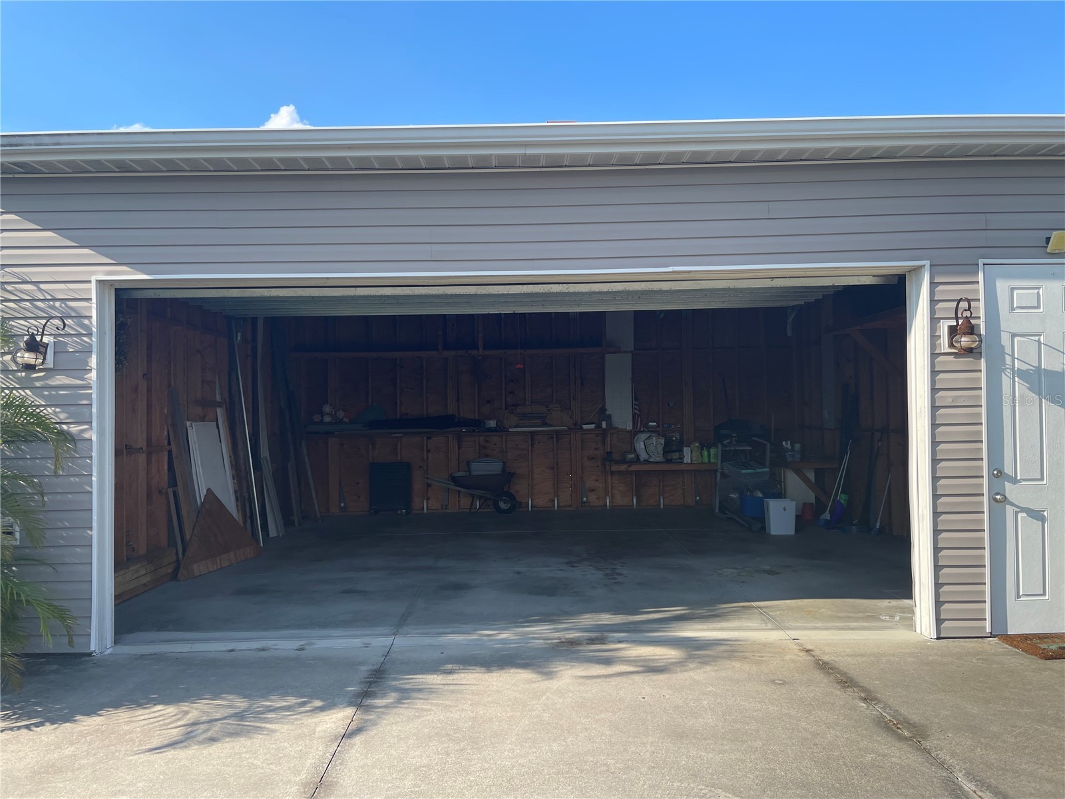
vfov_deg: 53.1
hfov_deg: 67.3
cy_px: 400
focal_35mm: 26
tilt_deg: +2.5
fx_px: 800
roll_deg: +0.8
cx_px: 532
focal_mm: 4.2
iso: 32
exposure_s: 1/1453
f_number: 1.6
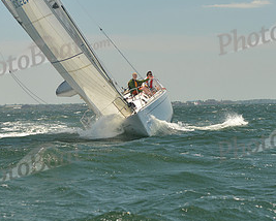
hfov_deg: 12.1
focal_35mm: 159
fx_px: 1300
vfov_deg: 9.7
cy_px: 97
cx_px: 164
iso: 400
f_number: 5.6
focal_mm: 78
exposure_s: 1/800
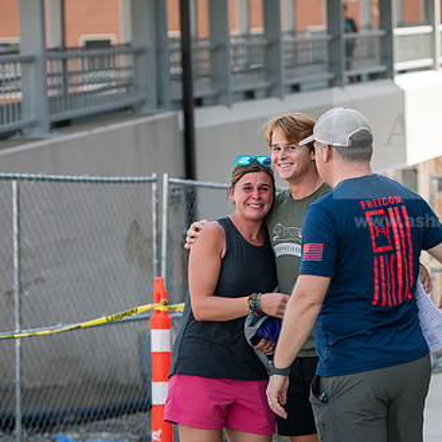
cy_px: 249
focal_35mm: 150
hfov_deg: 11.6
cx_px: 293
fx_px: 2167
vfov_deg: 11.6
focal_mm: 100
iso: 100
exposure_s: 1/400
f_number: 3.5
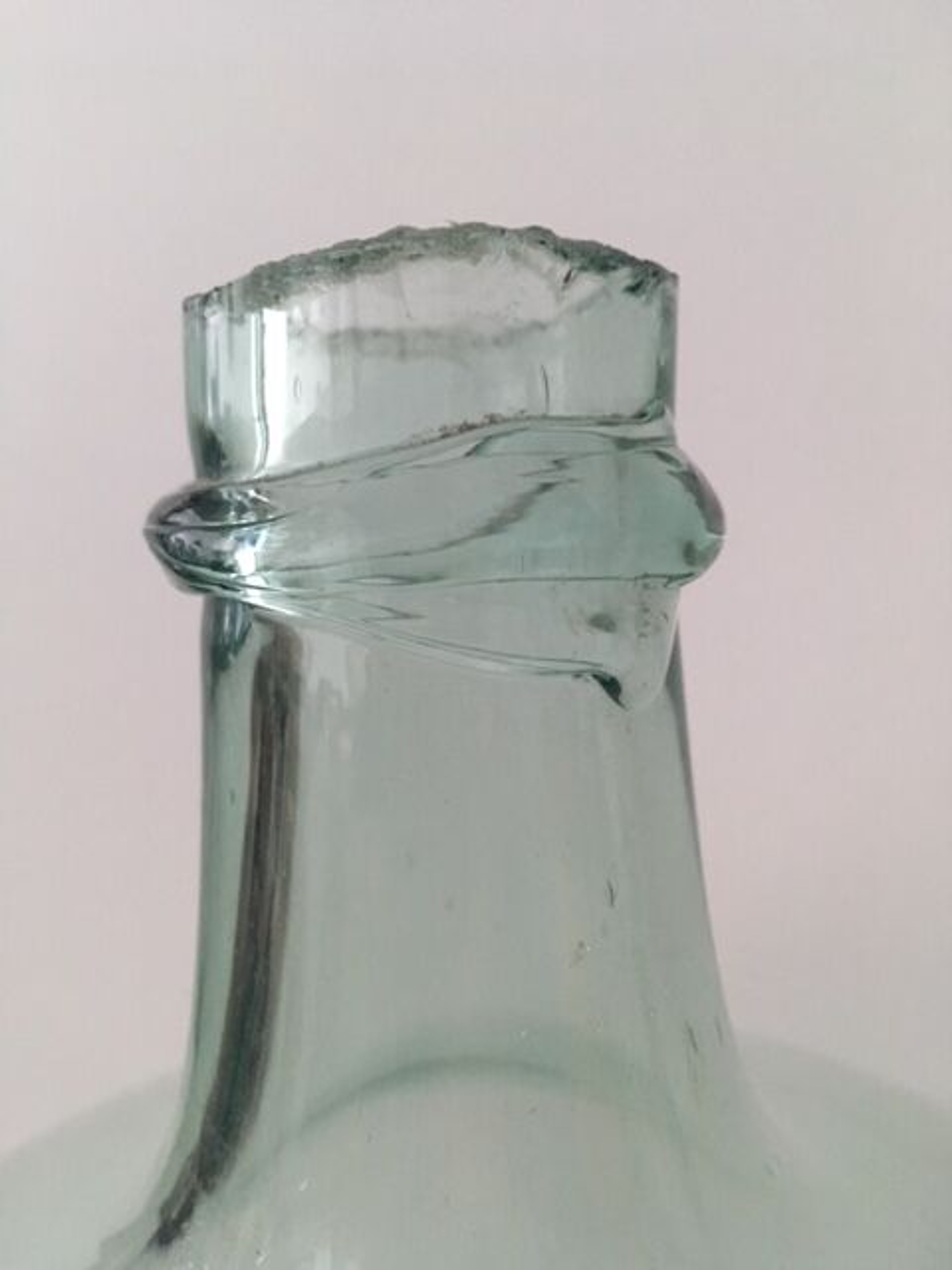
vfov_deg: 61.7
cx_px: 476
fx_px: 1063
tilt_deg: -15.8
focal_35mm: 29
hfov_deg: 48.2
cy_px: 635
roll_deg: +1.0
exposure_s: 1/17
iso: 400
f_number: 2.2
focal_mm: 4.15
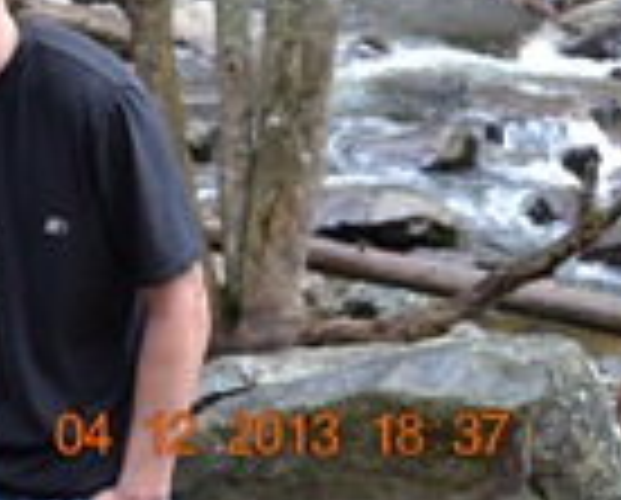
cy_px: -95
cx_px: -250
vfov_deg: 19.1
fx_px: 1400
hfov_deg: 21.8
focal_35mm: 76
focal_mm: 18
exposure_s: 1/50
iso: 400
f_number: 5.6
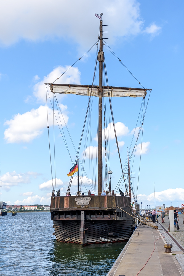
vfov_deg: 43.6
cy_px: 138
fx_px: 345
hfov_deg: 29.9
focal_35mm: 45
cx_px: 92
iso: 200
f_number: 6.3
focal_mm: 30
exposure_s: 1/640
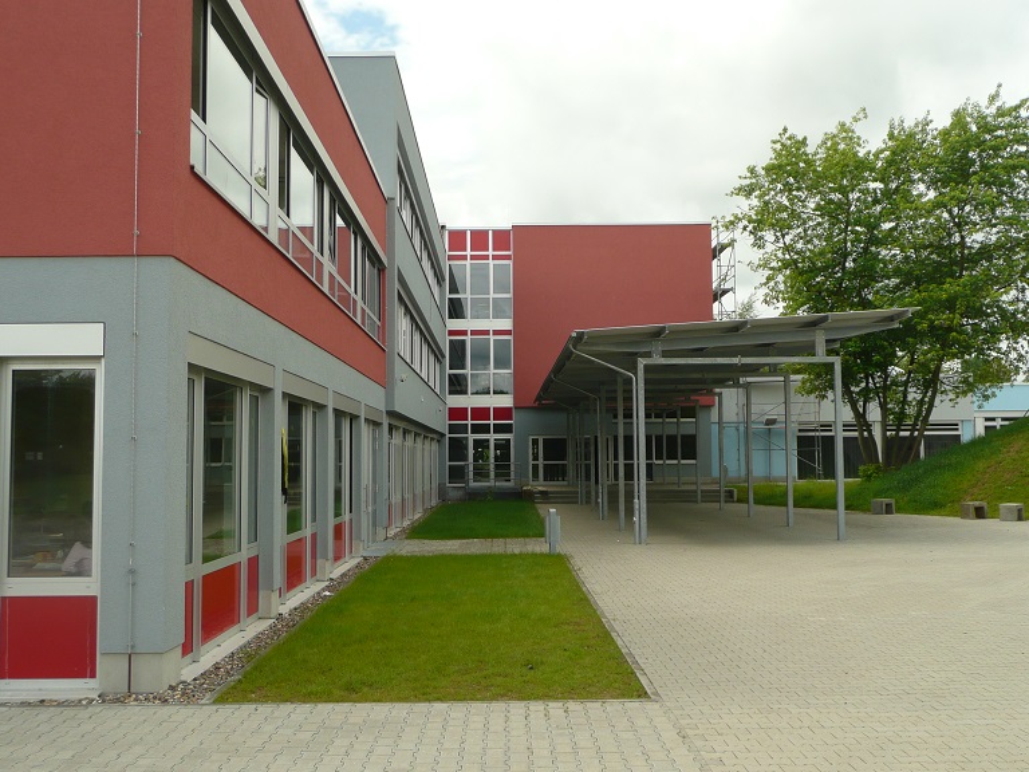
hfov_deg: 51.4
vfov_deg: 39.7
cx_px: 514
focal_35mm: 36
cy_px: 386
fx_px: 1070
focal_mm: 5.8
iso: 100
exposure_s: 1/640
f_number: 3.7
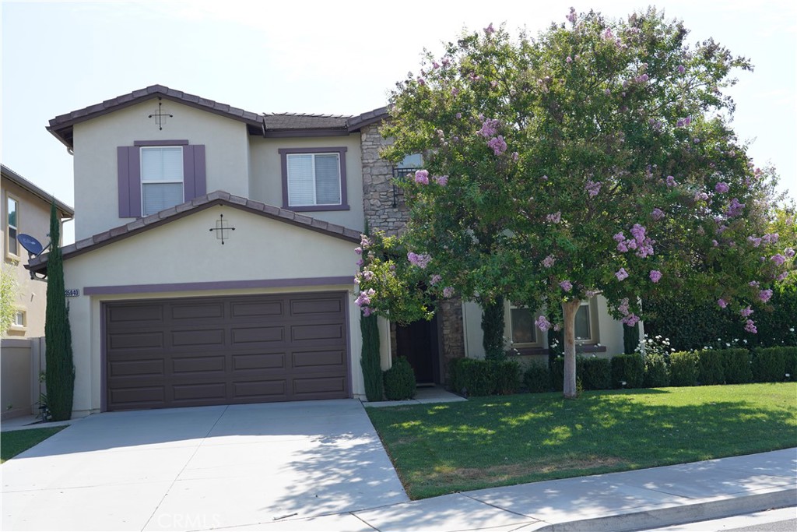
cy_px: 266
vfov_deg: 35.1
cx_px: 398
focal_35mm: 38
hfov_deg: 50.7
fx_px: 841
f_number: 6.3
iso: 100
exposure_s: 1/160
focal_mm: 38
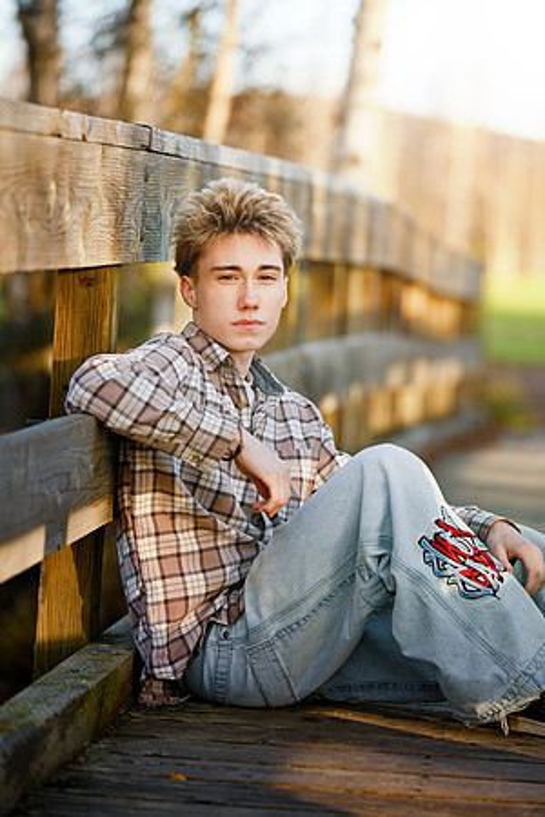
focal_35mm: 145
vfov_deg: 14.2
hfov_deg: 9.5
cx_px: 272
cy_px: 408
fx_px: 3292
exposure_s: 1/320
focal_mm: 145
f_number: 2.8
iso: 100
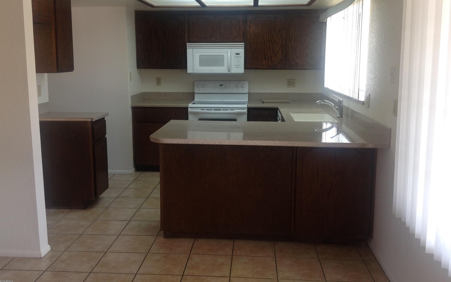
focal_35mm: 38
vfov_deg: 33.5
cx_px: 228
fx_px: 467
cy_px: 119
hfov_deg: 51.5
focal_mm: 4.28
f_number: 2.4
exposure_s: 1/30
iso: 64
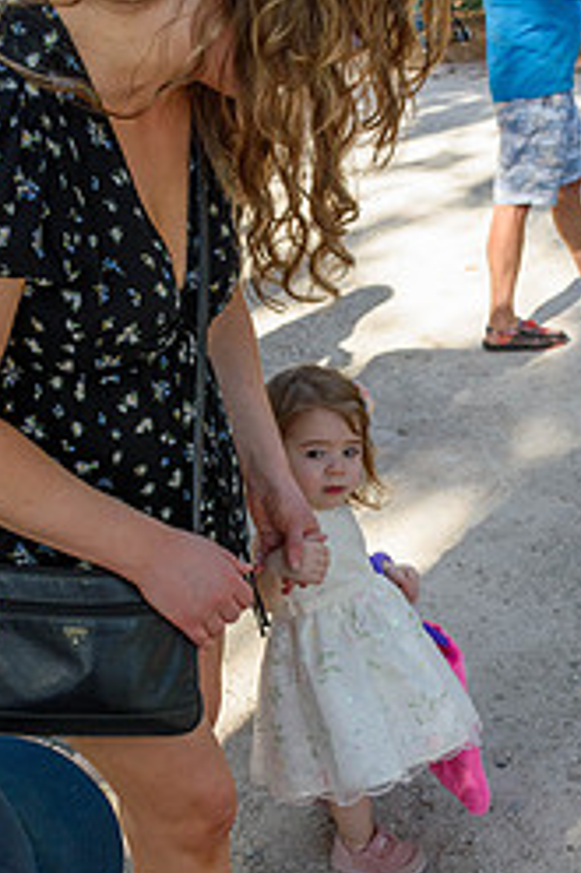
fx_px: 1188
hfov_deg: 27.4
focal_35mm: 49
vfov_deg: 40.0
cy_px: 556
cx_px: 345
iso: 320
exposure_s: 1/250
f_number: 8
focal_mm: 18
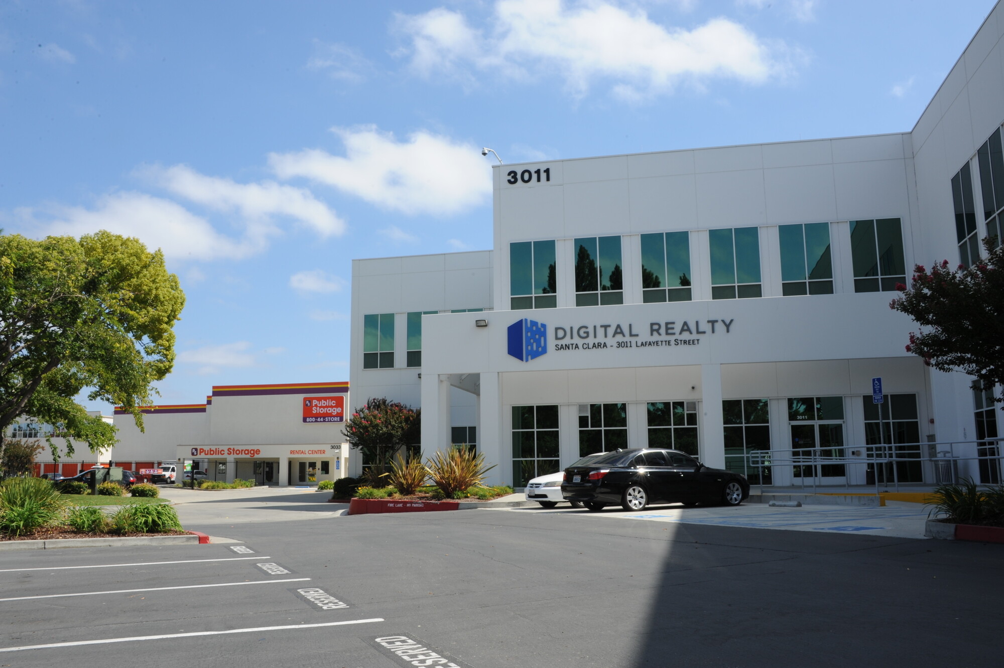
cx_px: 502
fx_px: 892
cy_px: 334
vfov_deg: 41.1
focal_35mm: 32
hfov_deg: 58.7
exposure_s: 1/50
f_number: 22
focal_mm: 32
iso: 200
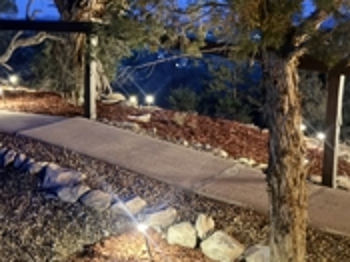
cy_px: 106
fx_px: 556
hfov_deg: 34.9
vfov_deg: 26.5
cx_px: 142
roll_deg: +0.6
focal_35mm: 55
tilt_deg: -7.1
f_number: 1.78
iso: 5000
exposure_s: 1/2
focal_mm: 6.76
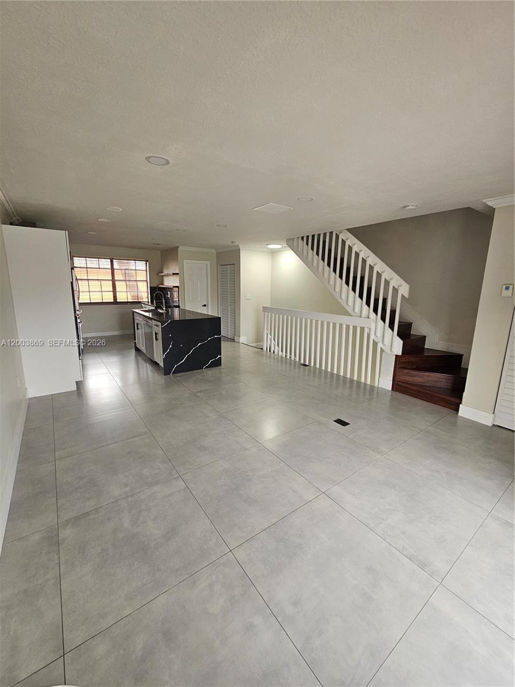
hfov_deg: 89.9
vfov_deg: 106.2
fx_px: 258
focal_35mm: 13
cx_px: 258
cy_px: 344
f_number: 2.2
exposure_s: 1/66.3
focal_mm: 2.2
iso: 160
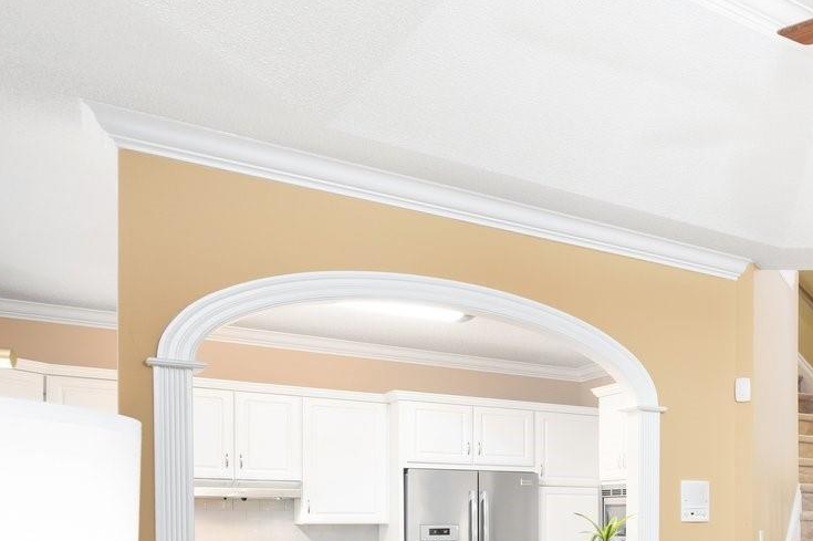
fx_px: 880
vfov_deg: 31.9
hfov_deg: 38.4
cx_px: 947
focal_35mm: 39
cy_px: 521
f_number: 8
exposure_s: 1/60
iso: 200
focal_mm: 14
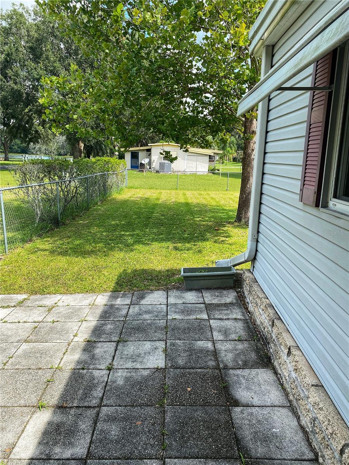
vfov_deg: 67.3
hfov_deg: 53.1
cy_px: 232
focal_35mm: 26
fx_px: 350
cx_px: 174
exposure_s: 1/934
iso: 32
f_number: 1.8
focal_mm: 4.25
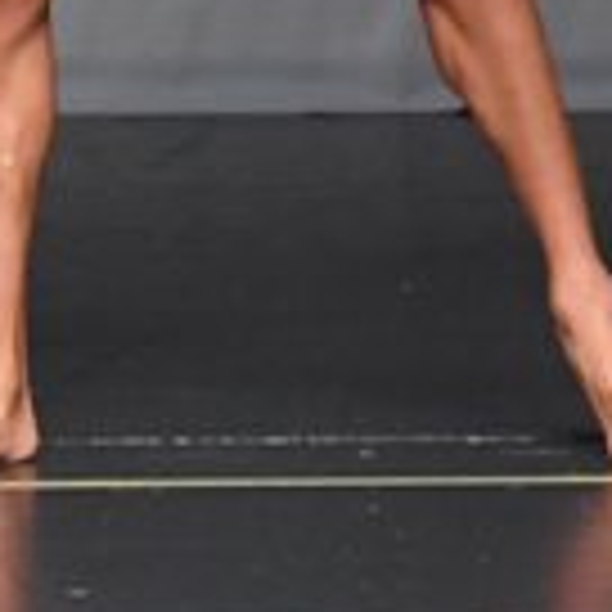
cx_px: 448
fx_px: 33284
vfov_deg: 1.1
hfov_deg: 1.1
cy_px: -472
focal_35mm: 1664
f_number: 5.6
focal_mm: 230
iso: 5600
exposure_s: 1/400
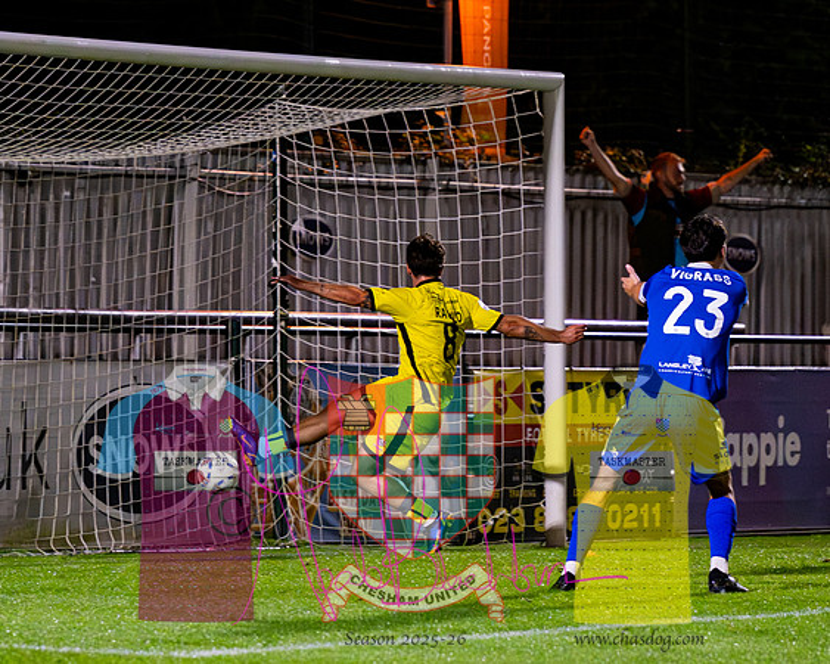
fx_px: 7774
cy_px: 380
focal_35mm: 317
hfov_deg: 6.1
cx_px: 211
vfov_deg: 4.9
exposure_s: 1/1250
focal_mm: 135
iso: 6400
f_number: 2.8
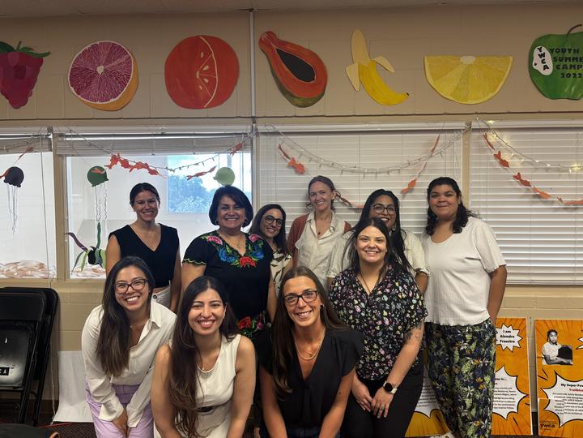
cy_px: 219
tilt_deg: -2.6
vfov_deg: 53.1
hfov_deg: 67.3
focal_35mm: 26
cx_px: 292
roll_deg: +0.0
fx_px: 438
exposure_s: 1/60
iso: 100
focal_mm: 5.96
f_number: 1.6
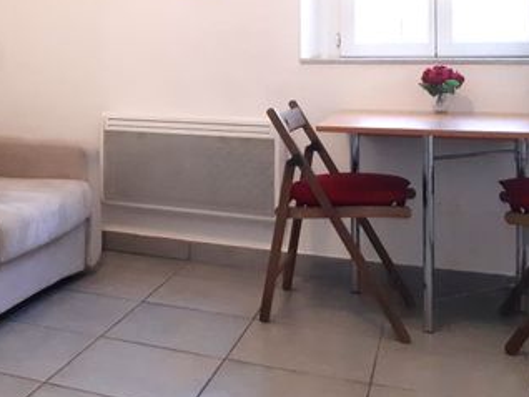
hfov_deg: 36.1
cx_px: 37
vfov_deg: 28.8
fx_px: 749
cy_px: 60
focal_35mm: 49
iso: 250
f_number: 1.7
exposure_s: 1/100
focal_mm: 3.92
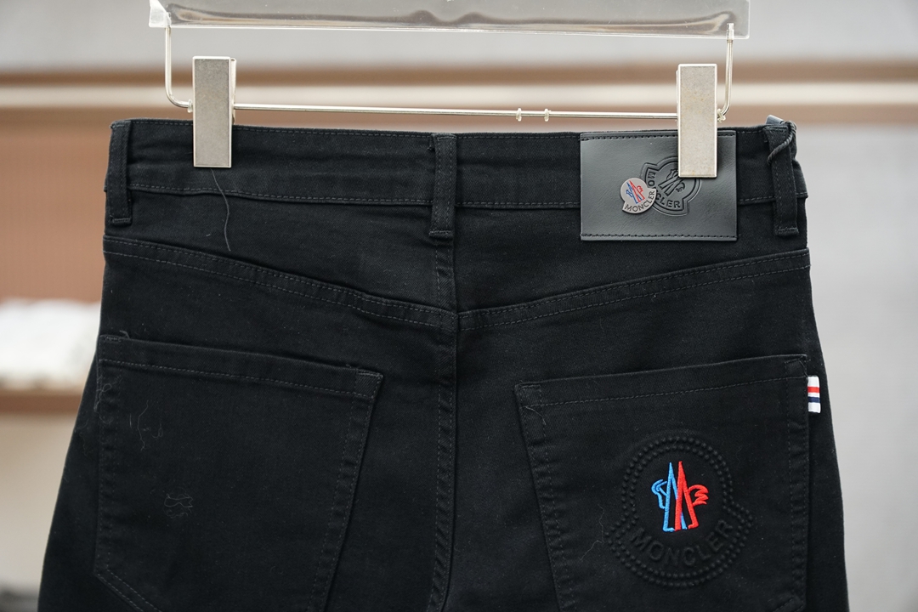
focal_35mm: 105
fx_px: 2677
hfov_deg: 19.5
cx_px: 459
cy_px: 306
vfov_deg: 13.0
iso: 800
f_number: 3.5
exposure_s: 1/125
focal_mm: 70
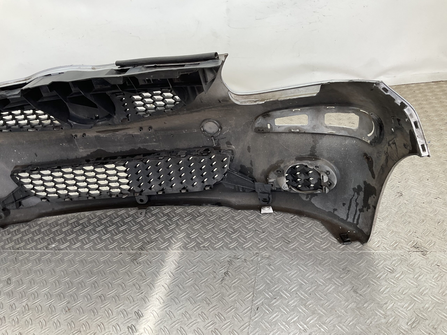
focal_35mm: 29
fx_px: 374
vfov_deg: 48.2
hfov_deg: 61.7
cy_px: 168
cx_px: 224
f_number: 1.8
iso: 32
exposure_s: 1/120
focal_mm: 3
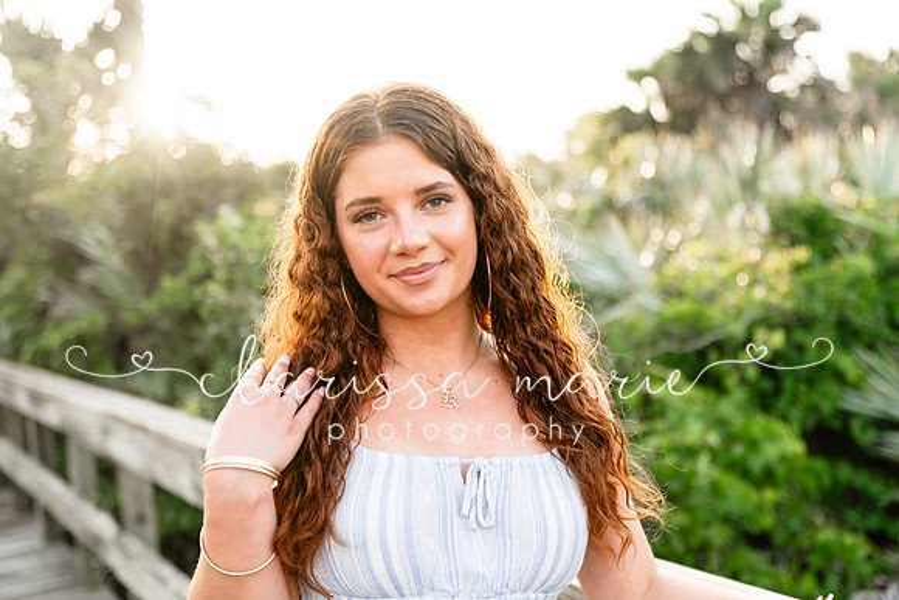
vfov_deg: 27.0
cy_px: 300
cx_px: 450
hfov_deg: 39.6
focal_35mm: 50
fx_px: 1249
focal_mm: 50
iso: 160
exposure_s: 1/200
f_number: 2.8
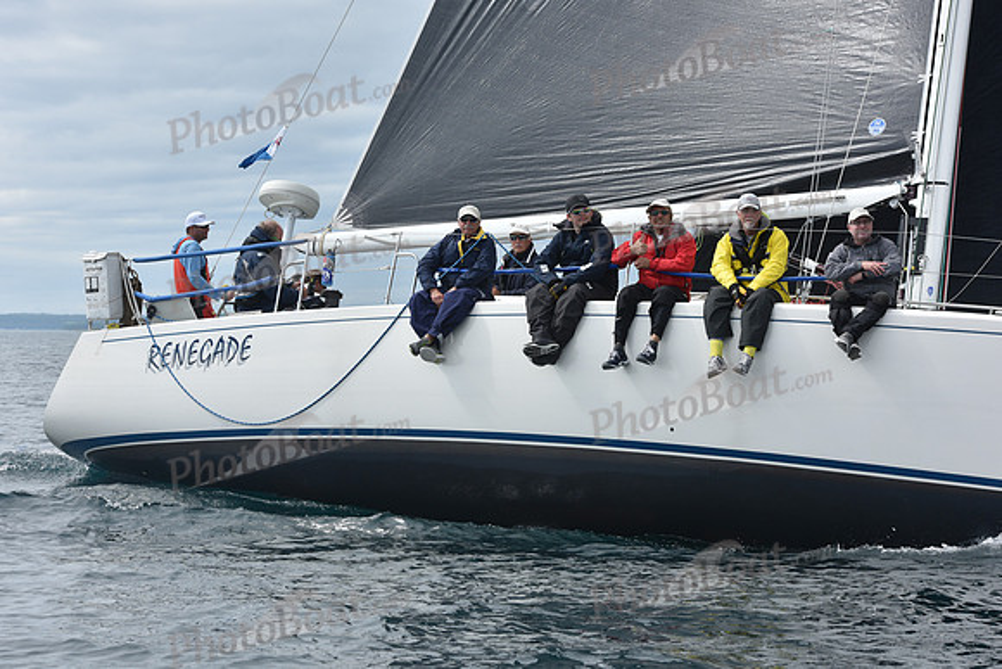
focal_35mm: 92
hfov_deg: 22.1
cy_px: 334
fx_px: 2561
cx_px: 501
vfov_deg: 14.9
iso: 250
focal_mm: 92
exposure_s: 1/800
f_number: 9
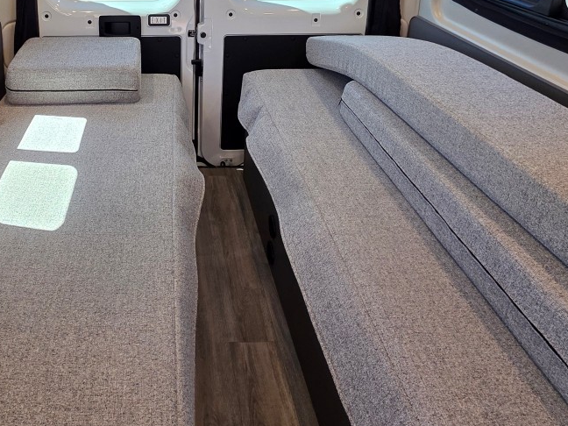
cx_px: 166
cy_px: 39
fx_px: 459
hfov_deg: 61.1
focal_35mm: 28
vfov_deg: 44.9
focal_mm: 2.2
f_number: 1.9
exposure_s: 1/120
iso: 100
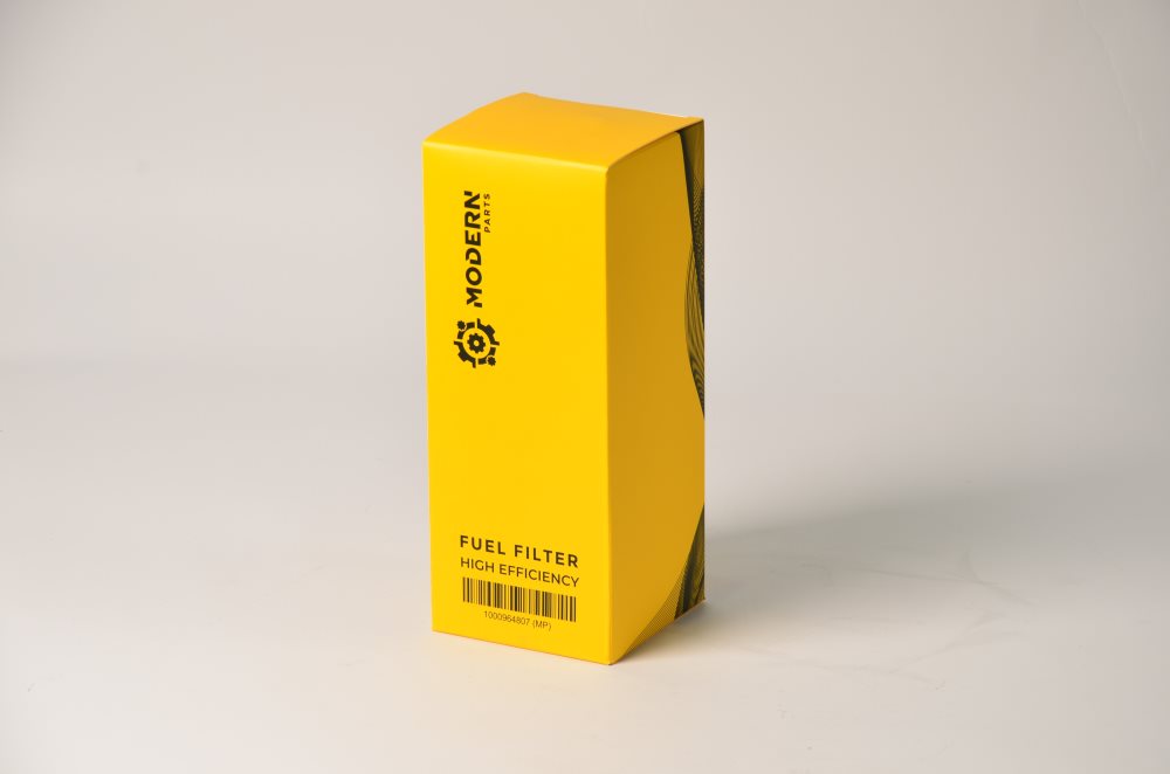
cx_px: 585
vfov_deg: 8.7
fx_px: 5107
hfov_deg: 13.1
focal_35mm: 158
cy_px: 387
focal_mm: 105
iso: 100
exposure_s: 1/13
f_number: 8
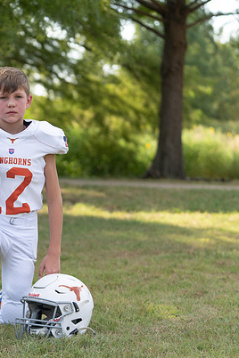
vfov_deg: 17.8
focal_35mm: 115
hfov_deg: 11.8
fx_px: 1145
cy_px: 183
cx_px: 17
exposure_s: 1/400
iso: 100
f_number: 2.8
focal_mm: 70
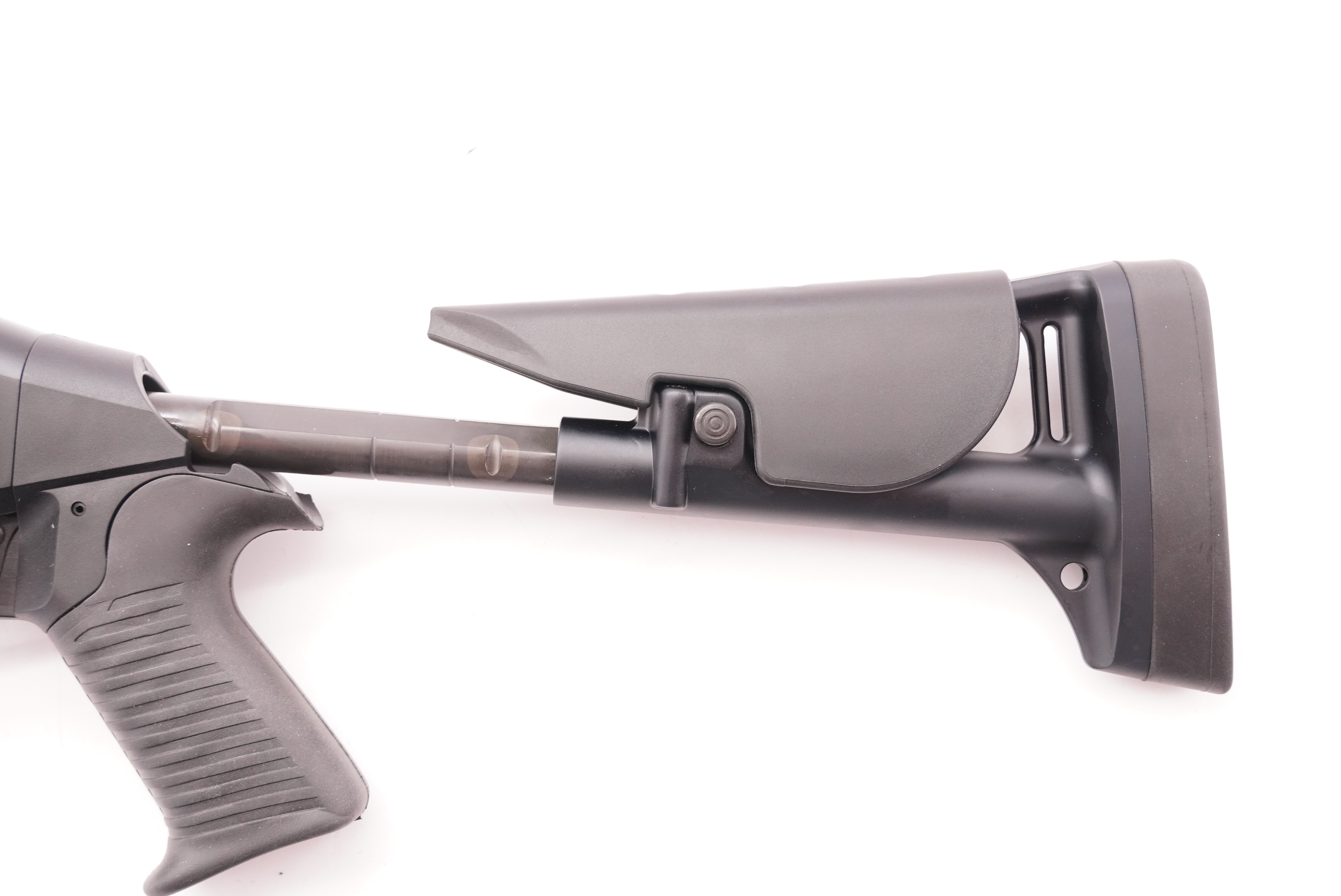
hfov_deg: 44.9
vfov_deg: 30.9
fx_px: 1621
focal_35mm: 44
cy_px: 448
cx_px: 670
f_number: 5.6
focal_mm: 29
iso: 1250
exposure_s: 1/125
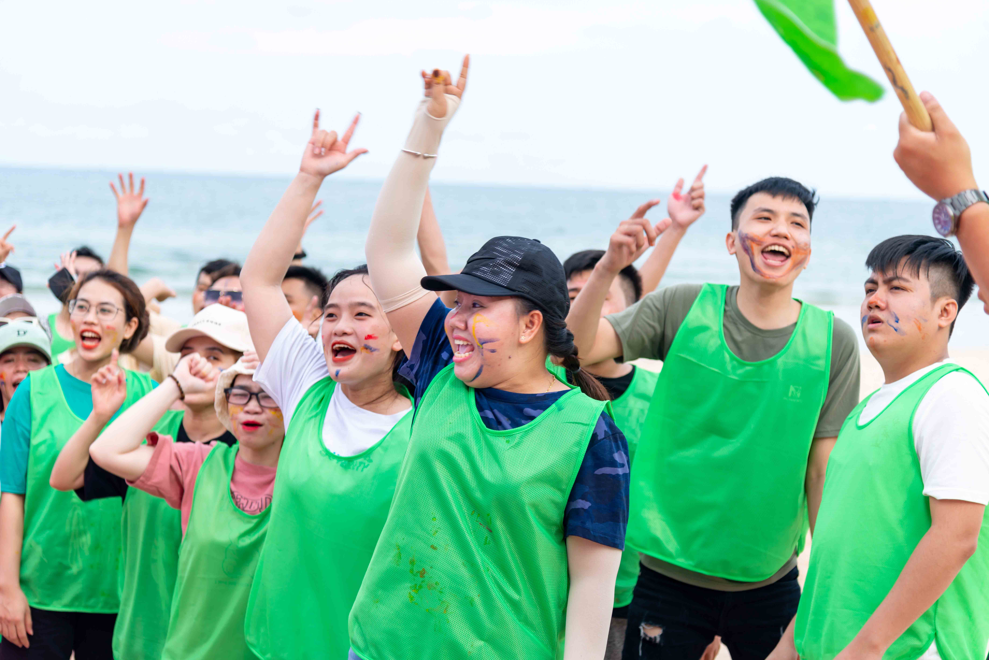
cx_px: 494
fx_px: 2061
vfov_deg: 18.2
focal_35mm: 75
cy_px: 330
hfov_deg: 27.0
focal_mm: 75
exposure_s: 1/250
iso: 100
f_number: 4
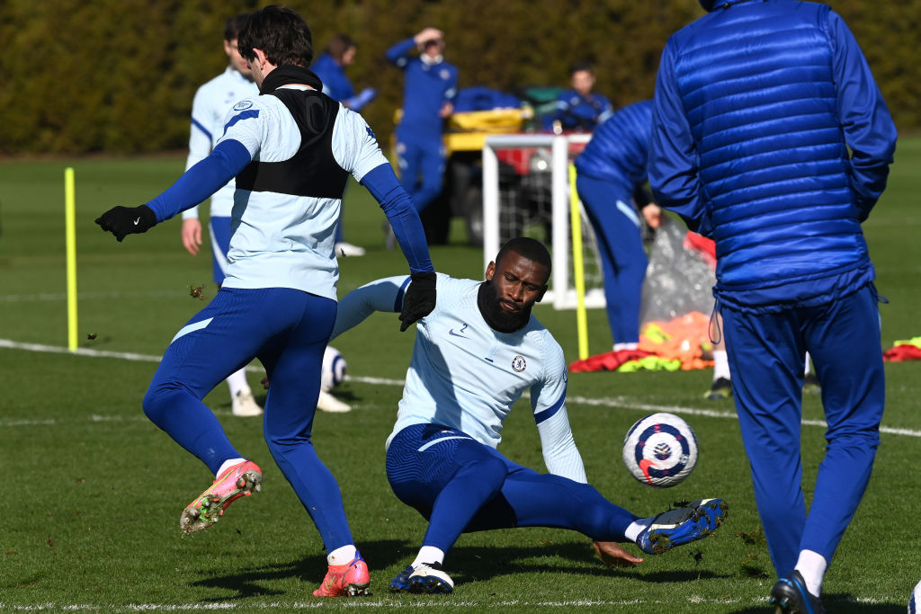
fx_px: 10234
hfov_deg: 5.2
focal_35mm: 400
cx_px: 460
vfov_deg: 3.4
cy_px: 307
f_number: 10
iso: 500
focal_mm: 400
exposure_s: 1/1600
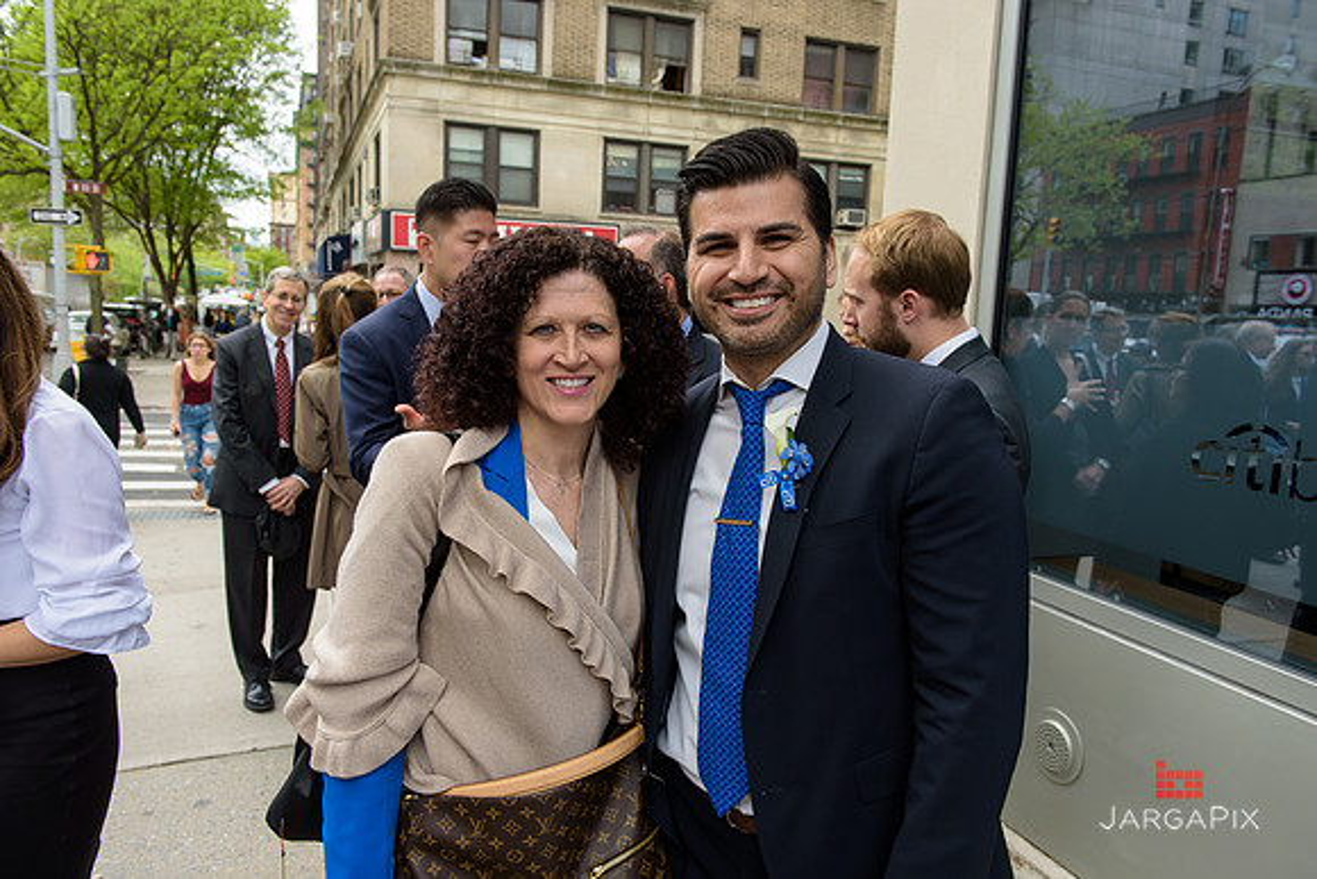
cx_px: 658
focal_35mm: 27
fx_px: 988
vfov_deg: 48.0
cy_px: 440
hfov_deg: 67.4
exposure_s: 1/250
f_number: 5
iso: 200
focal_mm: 27
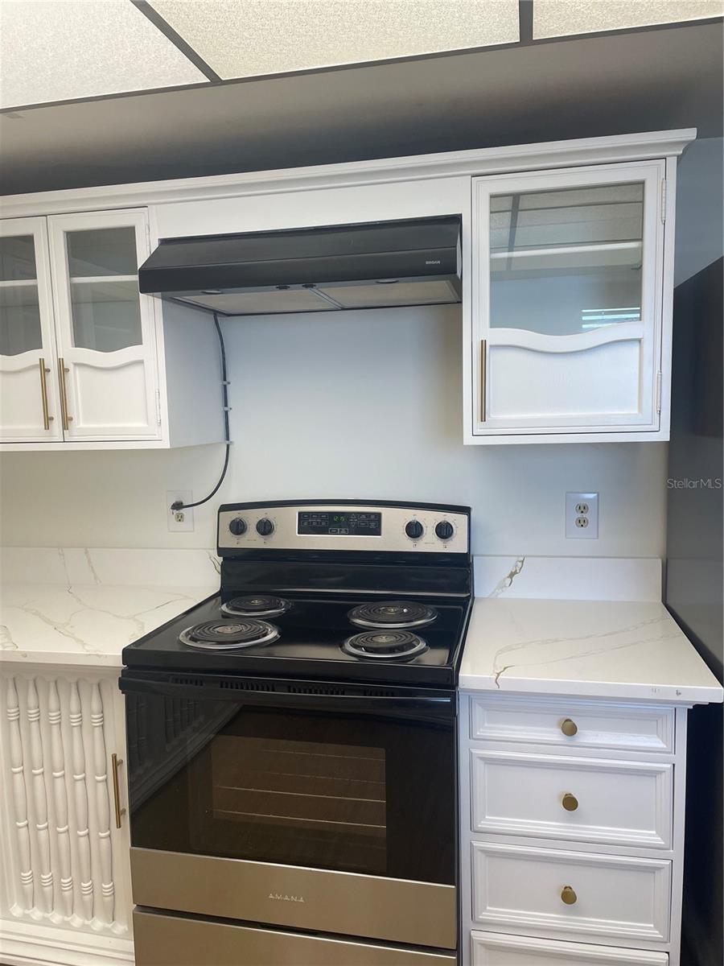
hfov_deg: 53.1
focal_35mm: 26
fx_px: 725
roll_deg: +2.2
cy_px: 483
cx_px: 362
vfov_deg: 67.3
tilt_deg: -5.6
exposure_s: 1/120
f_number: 1.6
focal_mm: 4.2
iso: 64
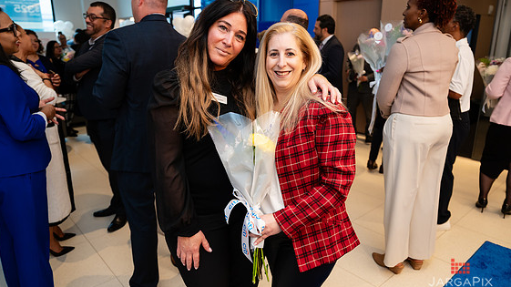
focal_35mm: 26
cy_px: 130
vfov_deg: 44.3
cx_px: 251
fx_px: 352
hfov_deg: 71.9
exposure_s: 1/200
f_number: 3.2
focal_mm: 24
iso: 400
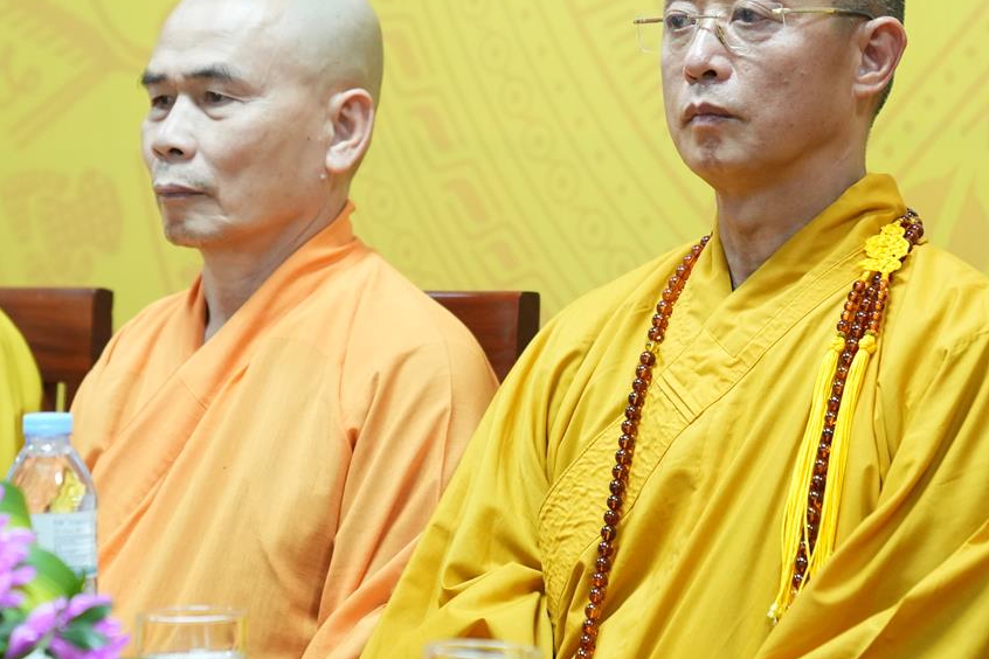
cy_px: 196
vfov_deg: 9.2
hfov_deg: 13.8
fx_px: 4093
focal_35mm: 149
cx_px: 588
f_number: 2.8
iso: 2500
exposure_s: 1/125
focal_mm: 70
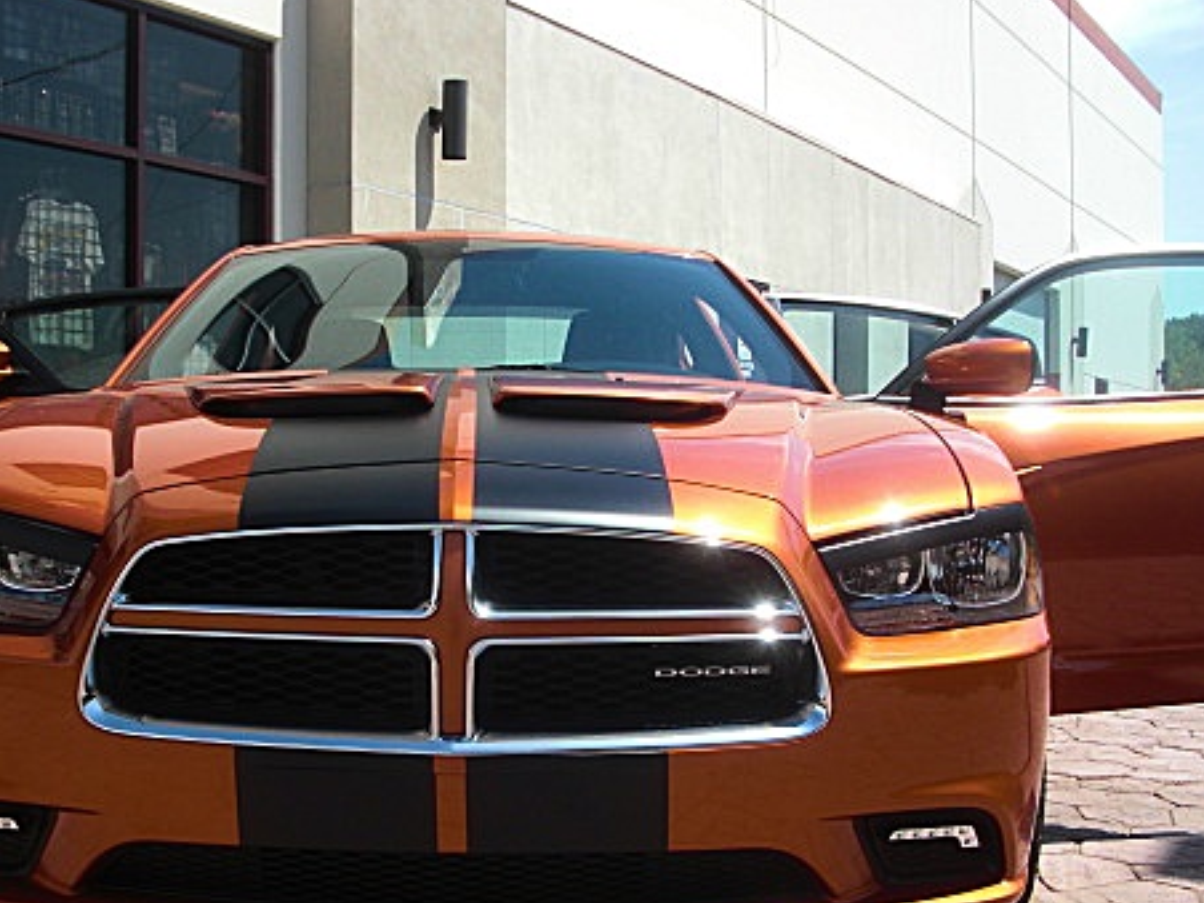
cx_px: 509
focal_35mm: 51
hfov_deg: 37.4
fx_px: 1774
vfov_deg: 28.4
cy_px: 583
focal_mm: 6.3
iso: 50
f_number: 2.8
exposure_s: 1/800
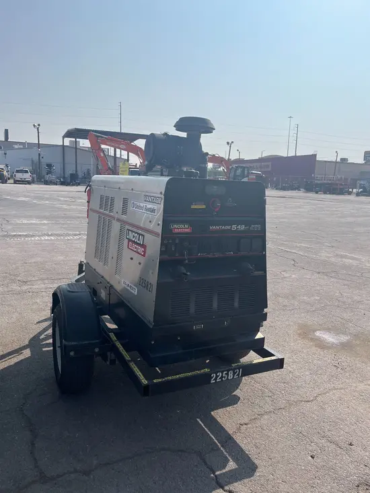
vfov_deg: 67.3
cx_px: 185
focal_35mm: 26
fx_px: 370
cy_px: 246
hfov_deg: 53.1
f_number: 1.6
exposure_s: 1/7353
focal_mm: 5.1
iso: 50
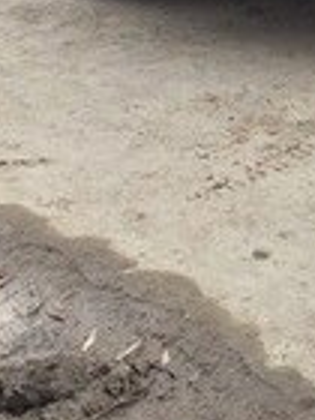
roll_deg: +0.6
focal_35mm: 103
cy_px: -141
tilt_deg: -9.0
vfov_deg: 17.7
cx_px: 342
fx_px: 1250
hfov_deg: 14.1
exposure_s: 1/366
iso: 32
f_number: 2.2
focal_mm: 4.15
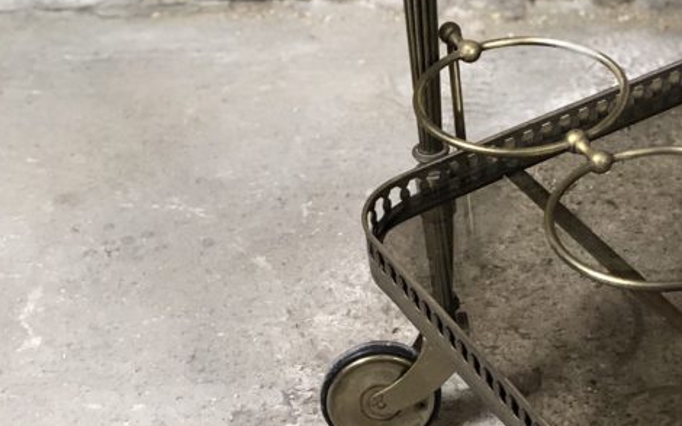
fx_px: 2231
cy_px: -113
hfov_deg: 17.2
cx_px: 544
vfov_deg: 10.7
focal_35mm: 120
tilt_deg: -27.8
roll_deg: +4.0
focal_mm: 6
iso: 160
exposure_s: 1/25
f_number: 2.4
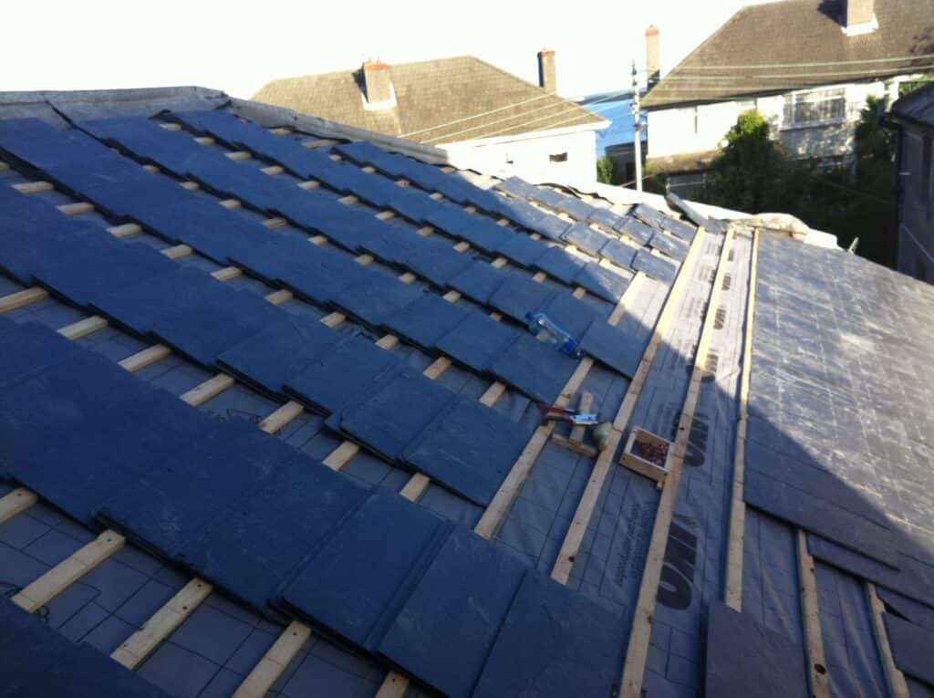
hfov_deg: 52.7
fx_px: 943
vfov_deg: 40.6
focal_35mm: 35
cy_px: 349
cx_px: 467
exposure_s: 1/444
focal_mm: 3.85
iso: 80
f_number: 2.8
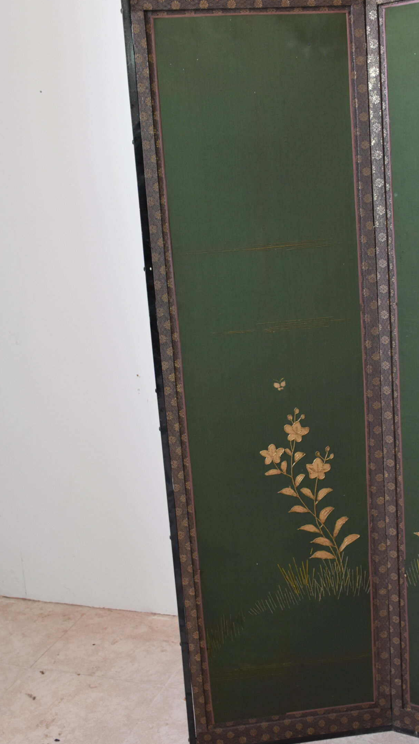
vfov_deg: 49.4
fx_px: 810
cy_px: 349
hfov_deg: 28.7
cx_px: 292
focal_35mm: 41
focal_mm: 22
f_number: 4
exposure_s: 1/60
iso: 1250
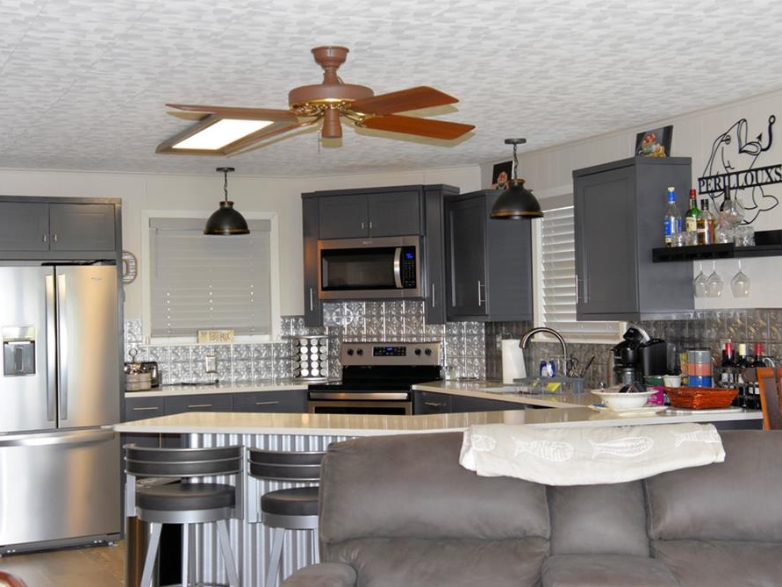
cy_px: 297
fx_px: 1198
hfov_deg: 36.2
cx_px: 380
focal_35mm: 53
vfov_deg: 27.5
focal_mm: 32
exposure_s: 1/100
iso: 800
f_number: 5
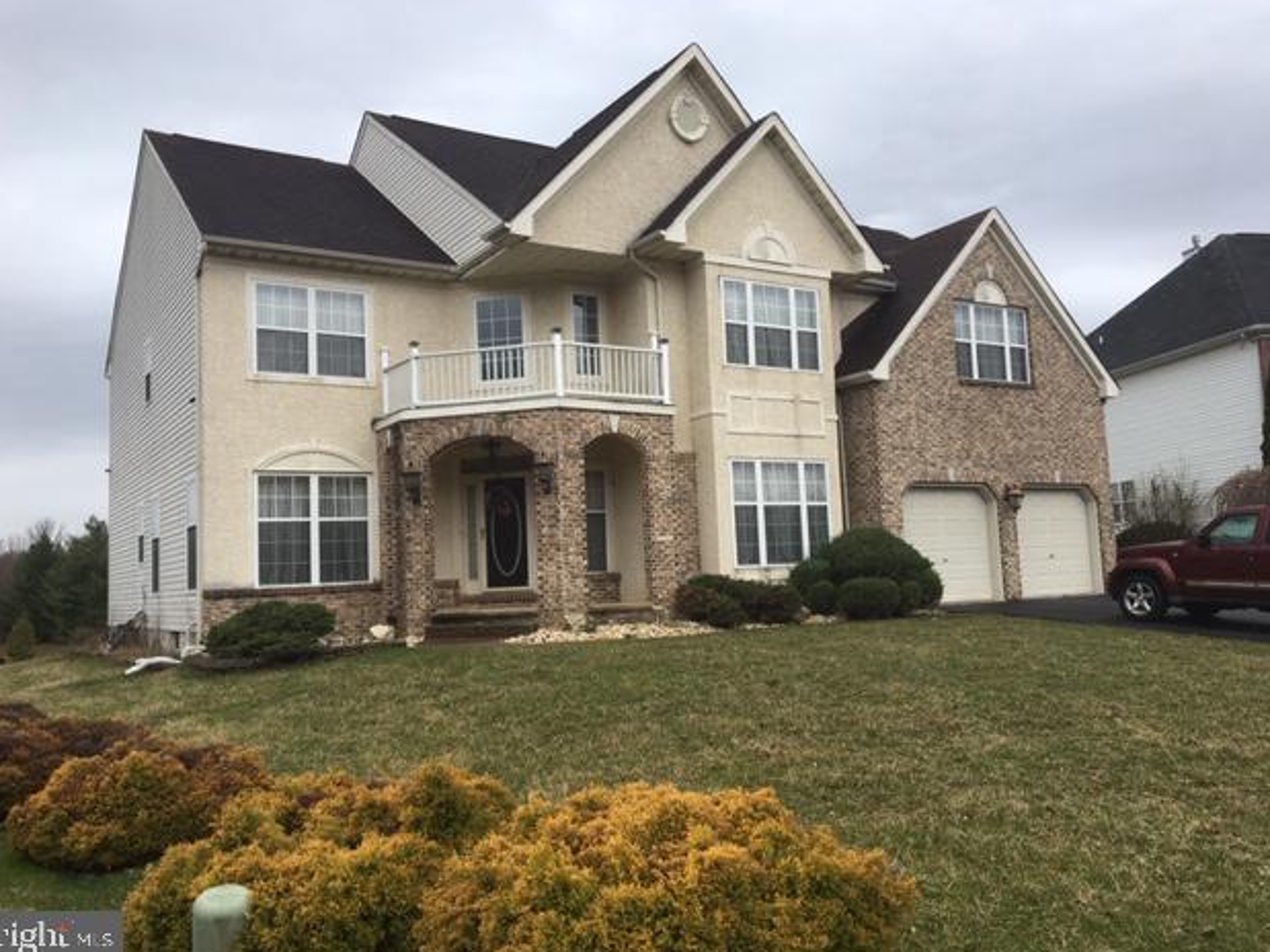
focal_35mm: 30
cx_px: 620
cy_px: 472
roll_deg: +1.3
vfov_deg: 46.8
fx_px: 1100
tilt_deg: +6.4
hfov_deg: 60.0
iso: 25
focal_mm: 4.15
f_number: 2.2
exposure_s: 1/693
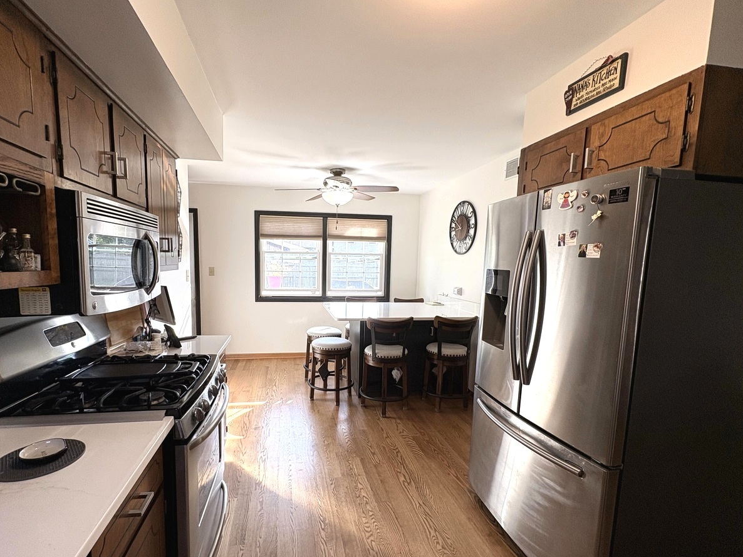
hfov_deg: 90.8
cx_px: 340
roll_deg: -1.5
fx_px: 365
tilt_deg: -5.6
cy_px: 298
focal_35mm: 17
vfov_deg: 74.6
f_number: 2.2
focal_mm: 2.22
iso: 64
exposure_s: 1/120
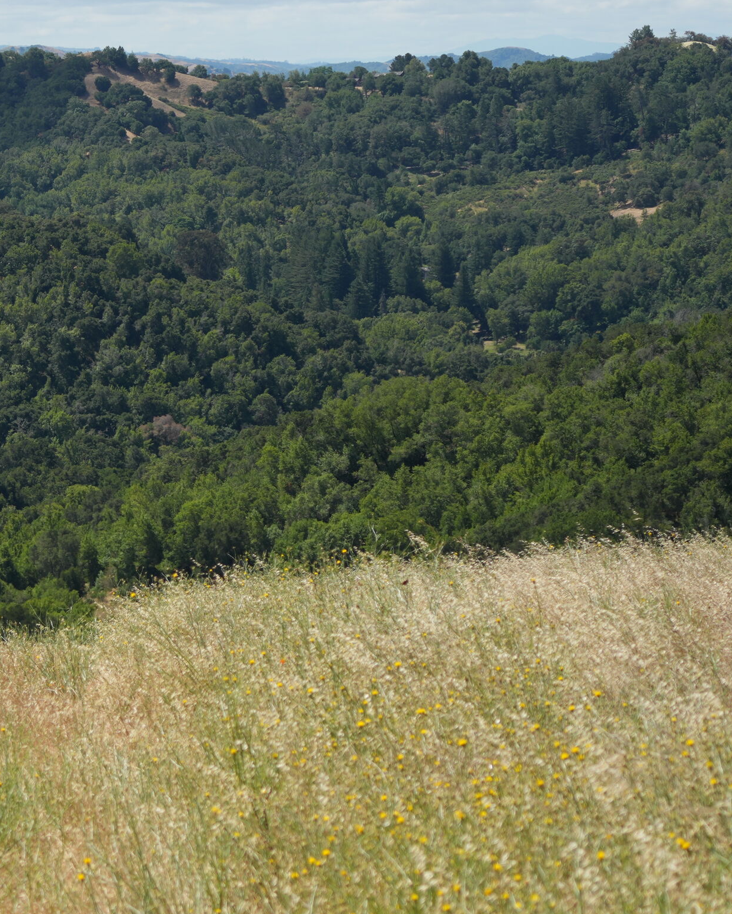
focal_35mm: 155
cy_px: 524
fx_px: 4196
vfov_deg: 12.4
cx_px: -59
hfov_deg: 9.9
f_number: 4.5
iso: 160
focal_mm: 59
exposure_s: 1/1000
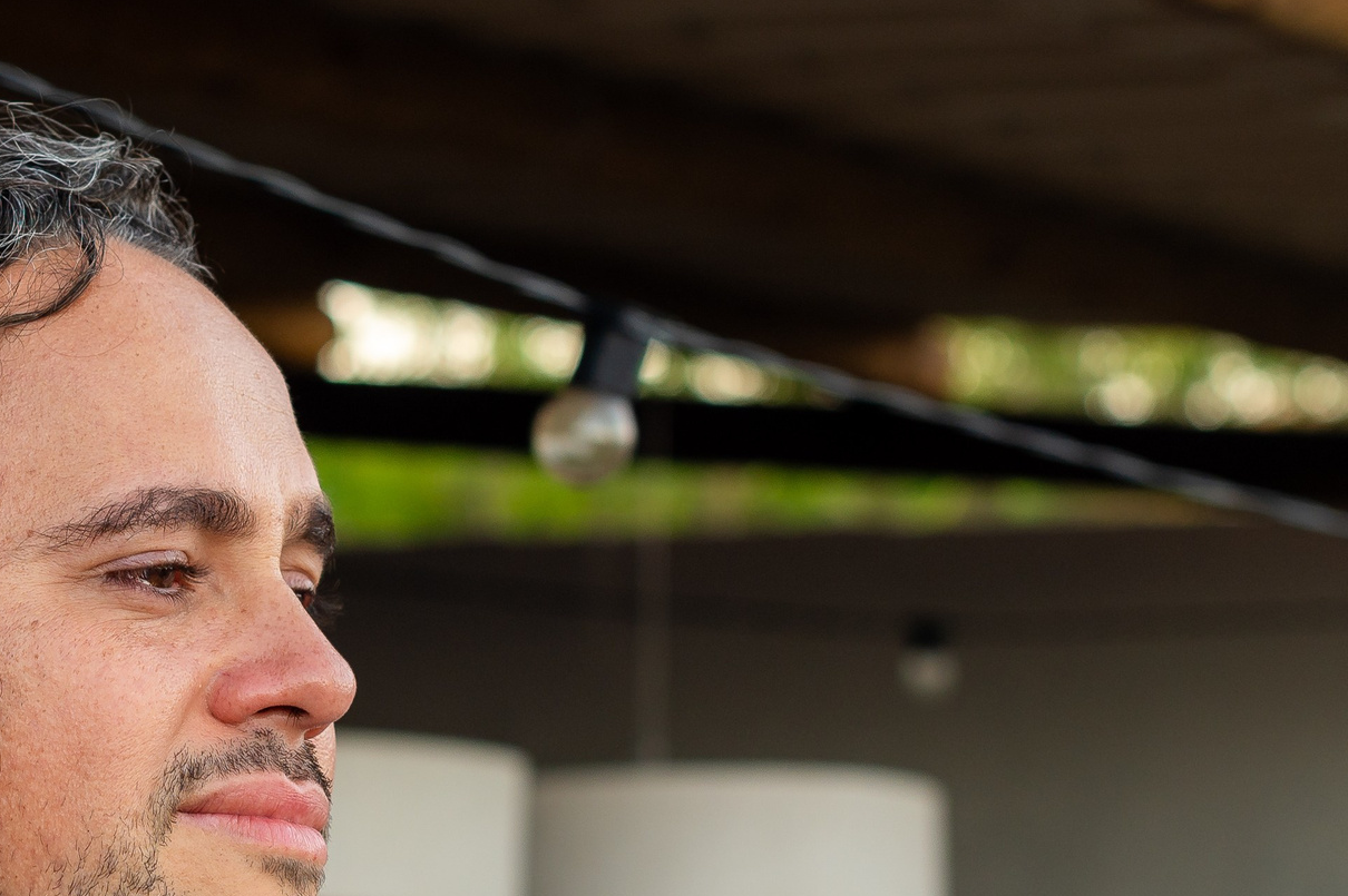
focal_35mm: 121
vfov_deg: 11.3
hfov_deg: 16.6
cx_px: 47
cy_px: 707
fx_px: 4528
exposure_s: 1/320
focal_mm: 50
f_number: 3.2
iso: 250
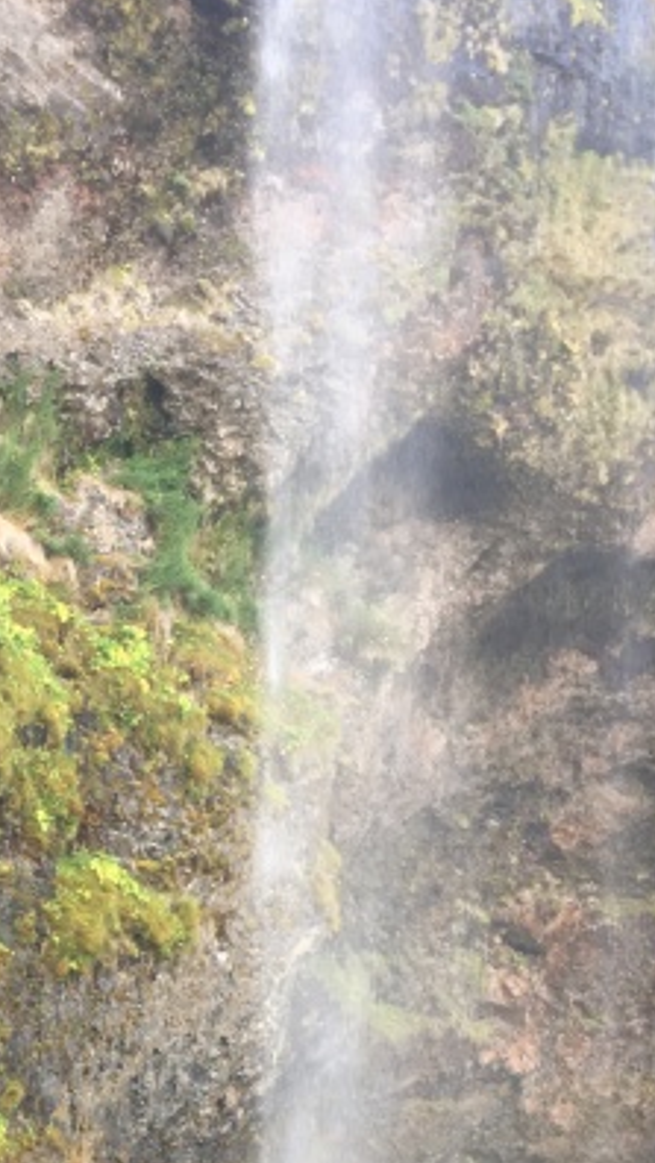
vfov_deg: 29.5
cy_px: 1079
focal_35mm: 68
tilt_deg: +8.6
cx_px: -176
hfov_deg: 16.8
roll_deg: -4.7
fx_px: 2098
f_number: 2.2
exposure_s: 1/60
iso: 25
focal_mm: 4.15
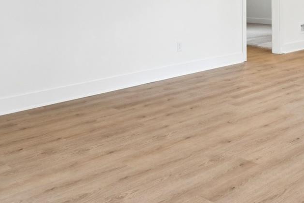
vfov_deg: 24.0
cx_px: 147
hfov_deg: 37.1
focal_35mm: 54
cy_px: -6
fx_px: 453
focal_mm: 16.5
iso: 100
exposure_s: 1/3.33
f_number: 13
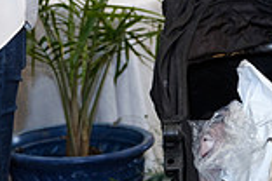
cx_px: 326
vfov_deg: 9.6
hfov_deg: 14.4
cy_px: 298
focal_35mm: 138
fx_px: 1043
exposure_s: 1/60
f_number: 2.8
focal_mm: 24.9
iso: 1250
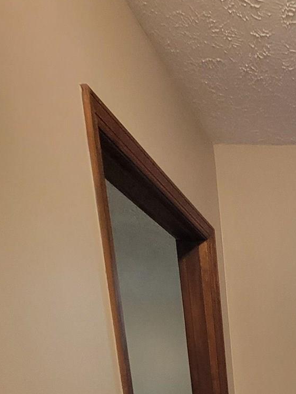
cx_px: 401
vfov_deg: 32.0
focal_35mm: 40
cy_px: 541
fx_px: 456
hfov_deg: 28.3
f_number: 2.2
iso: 320
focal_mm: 2.2
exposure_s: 1/30
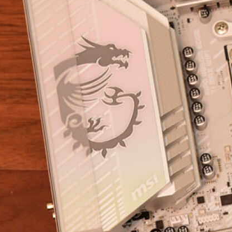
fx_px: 2328
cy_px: 159
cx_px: 298
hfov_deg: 5.7
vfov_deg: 5.7
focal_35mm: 307
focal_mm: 100
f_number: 5.6
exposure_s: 1/60
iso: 1600
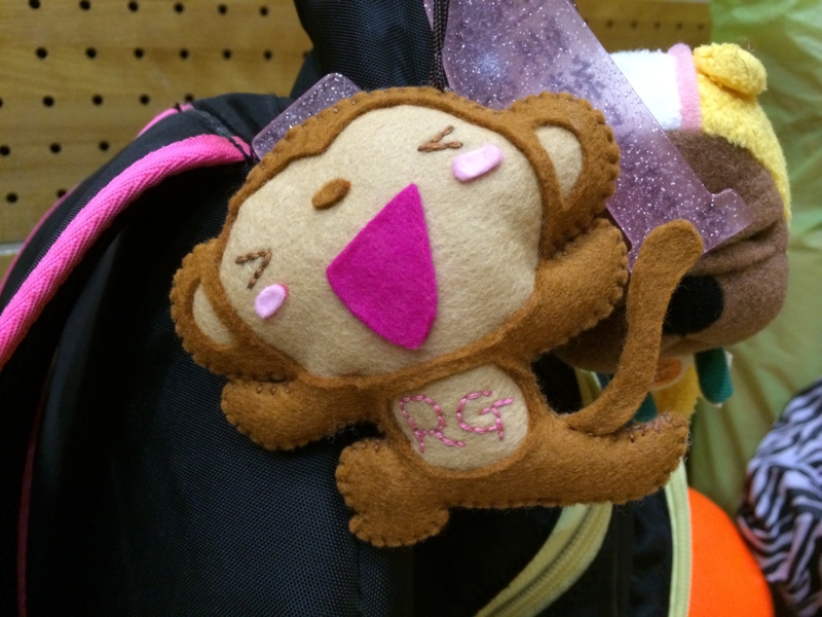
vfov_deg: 46.8
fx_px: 712
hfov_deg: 60.0
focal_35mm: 30
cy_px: 308
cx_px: 411
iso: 320
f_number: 2.2
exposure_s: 1/25
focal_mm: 4.12
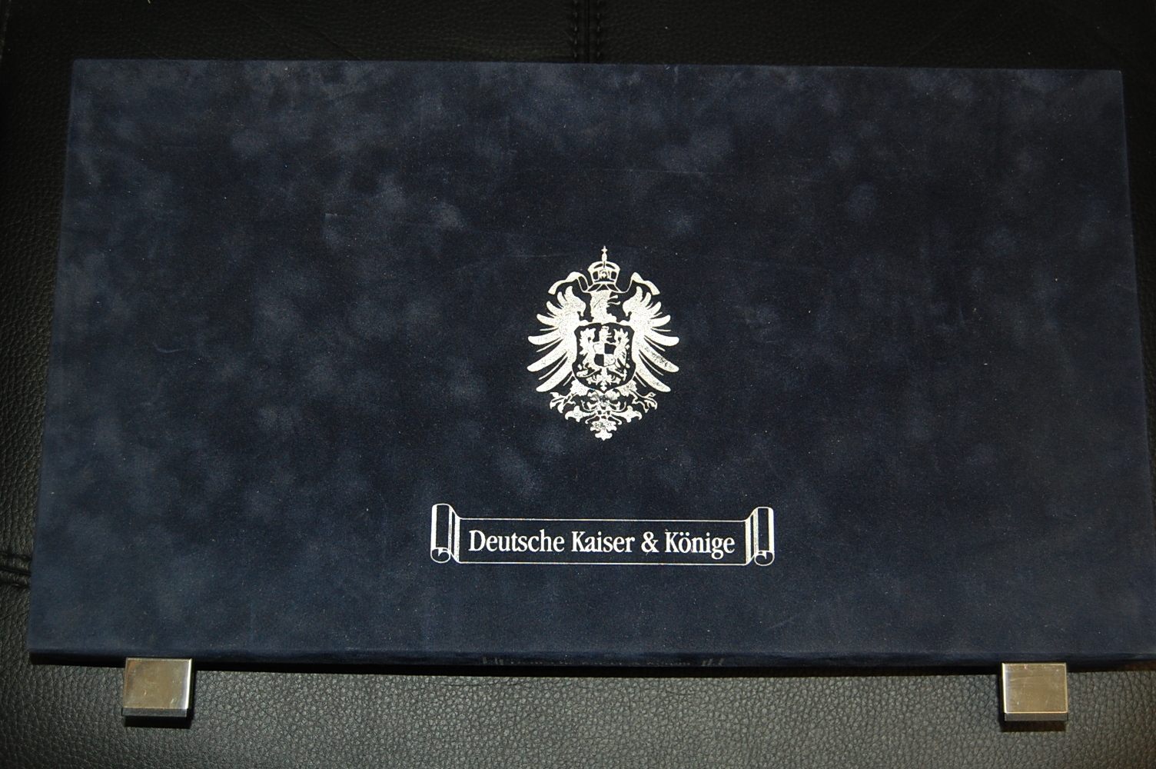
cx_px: 578
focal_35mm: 51
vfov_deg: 26.4
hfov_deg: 38.9
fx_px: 1636
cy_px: 384
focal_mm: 34
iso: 400
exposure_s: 1/60
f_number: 4.5
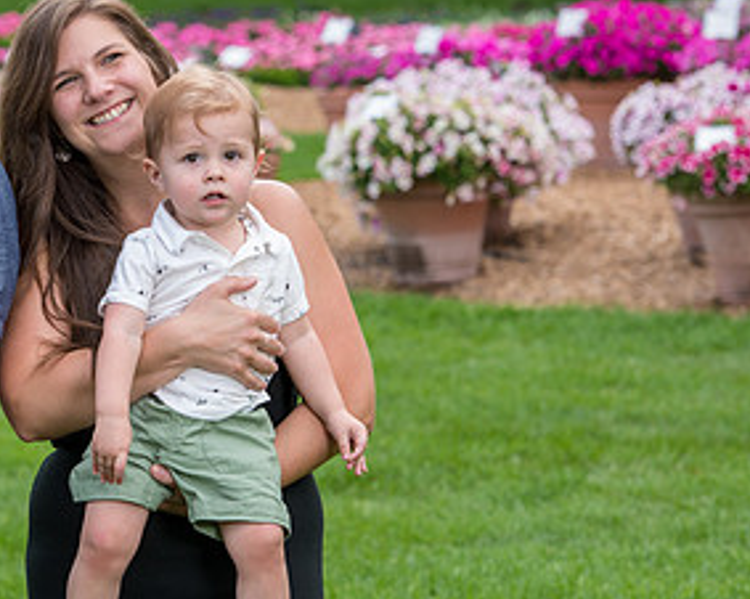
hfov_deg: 8.3
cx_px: 42
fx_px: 5124
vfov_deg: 6.7
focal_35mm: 231
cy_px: 160
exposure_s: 1/320
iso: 400
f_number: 6.3
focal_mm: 120
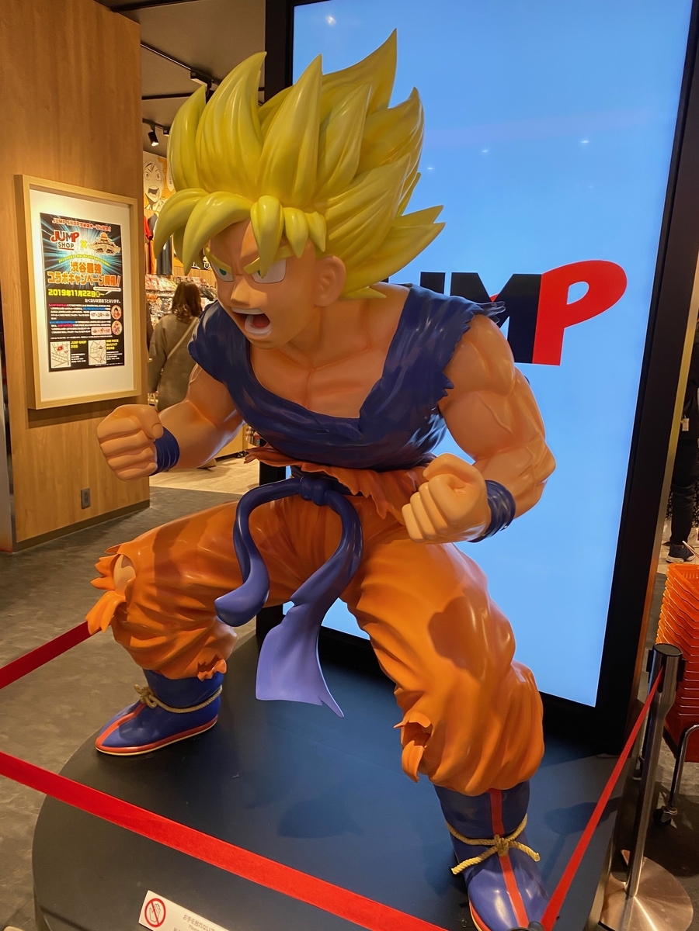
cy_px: 466
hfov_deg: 53.1
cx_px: 350
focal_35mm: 26
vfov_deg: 67.3
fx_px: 700
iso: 64
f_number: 1.8
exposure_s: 1/50
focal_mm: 4.25
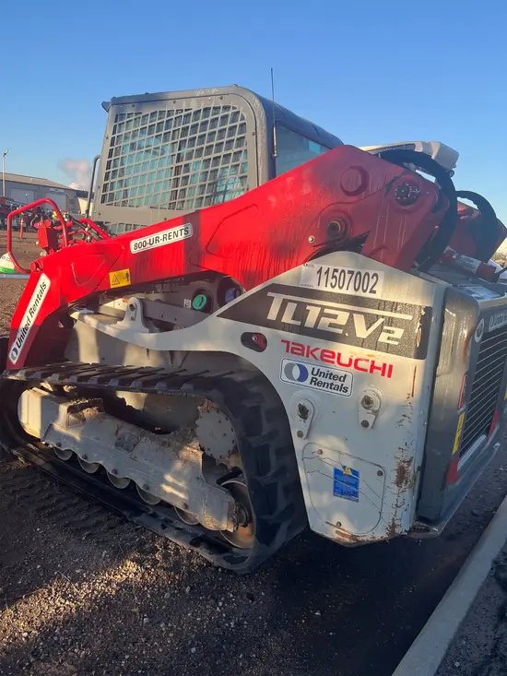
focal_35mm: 26
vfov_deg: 67.3
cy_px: 338
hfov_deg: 53.1
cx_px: 254
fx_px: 508
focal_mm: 5.1
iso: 50
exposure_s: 1/935
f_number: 1.6
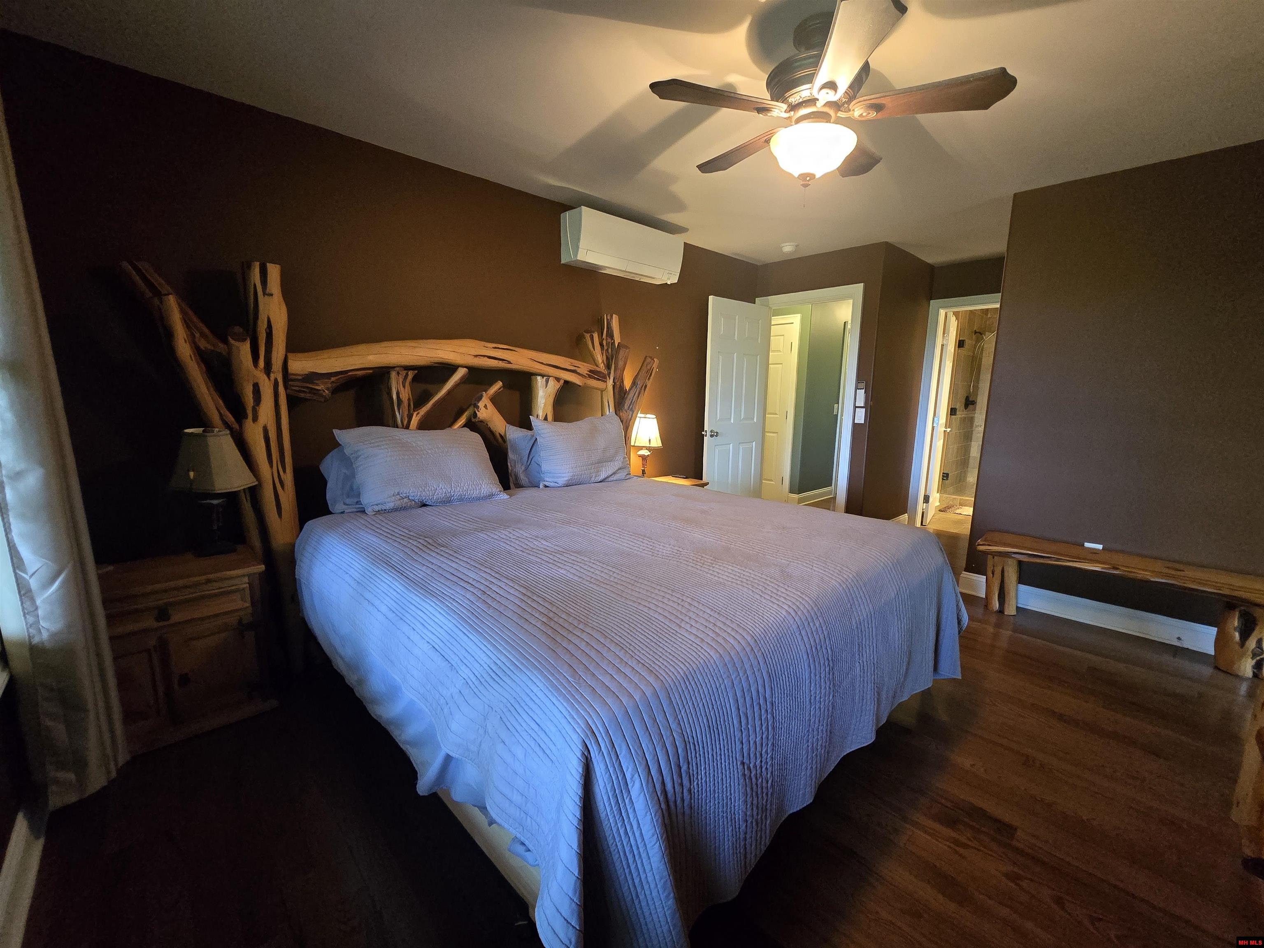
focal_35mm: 13
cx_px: 632
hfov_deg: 106.2
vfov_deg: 89.9
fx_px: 475
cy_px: 474
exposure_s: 1/60
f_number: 2.2
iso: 1000
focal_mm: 2.2
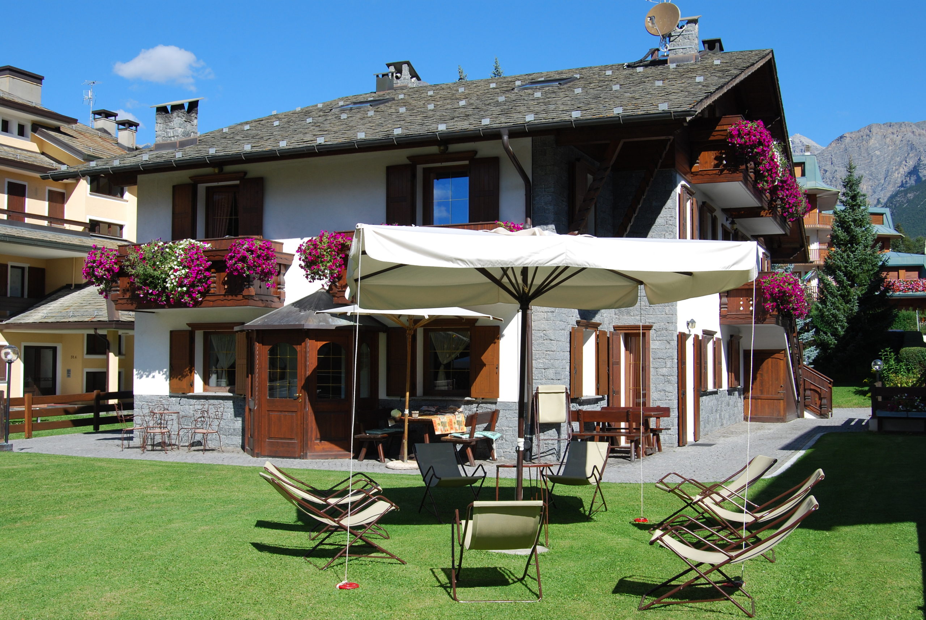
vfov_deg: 34.3
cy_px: 310
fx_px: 1004
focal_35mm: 39
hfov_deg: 49.5
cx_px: 463
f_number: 10
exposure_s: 1/250
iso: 160
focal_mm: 26
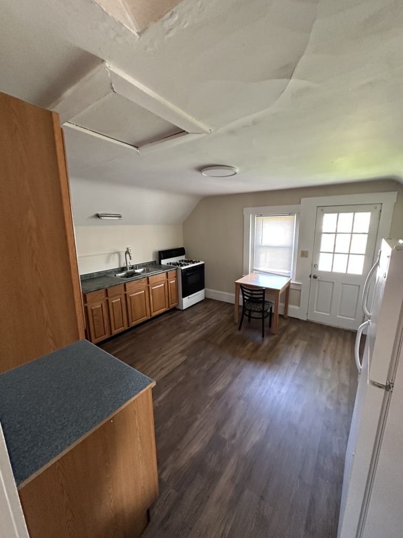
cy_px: 269
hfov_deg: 85.7
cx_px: 202
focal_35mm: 14
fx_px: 217
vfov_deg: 102.1
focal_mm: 2.22
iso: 500
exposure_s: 1/60
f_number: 2.2
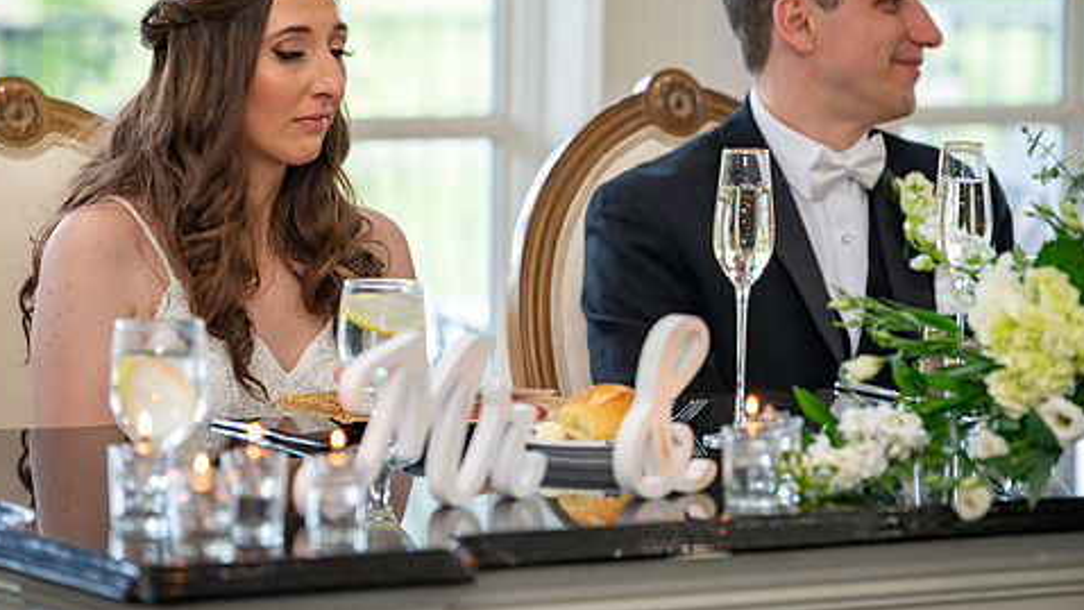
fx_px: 5663
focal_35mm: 197
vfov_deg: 6.2
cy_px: 188
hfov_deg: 10.9
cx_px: 556
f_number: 3.5
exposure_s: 1/100
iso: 1000
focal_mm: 155
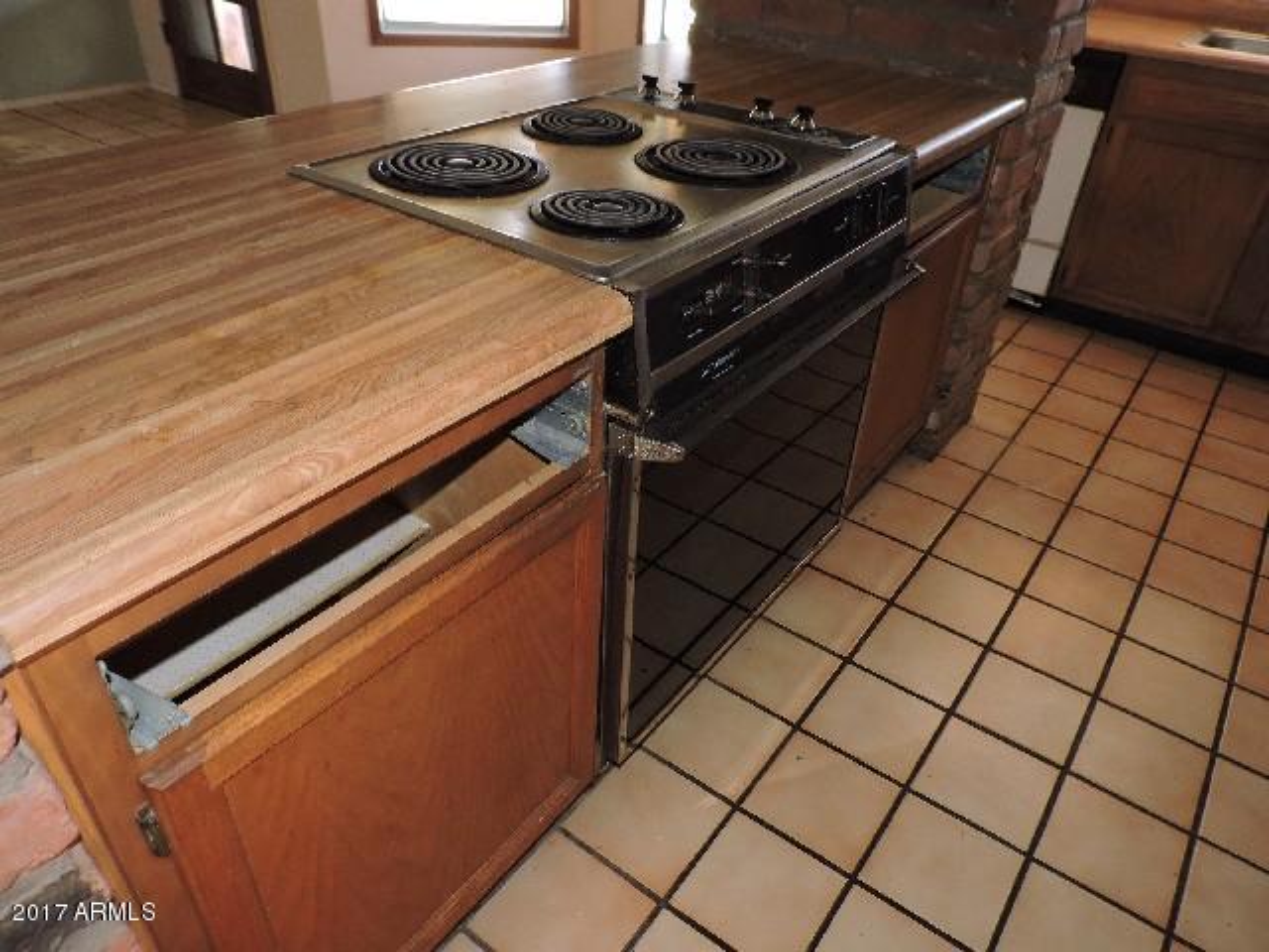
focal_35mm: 24
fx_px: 880
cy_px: 476
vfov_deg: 56.8
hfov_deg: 71.6
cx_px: 634
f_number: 3
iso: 200
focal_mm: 4.3
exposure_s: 1/30
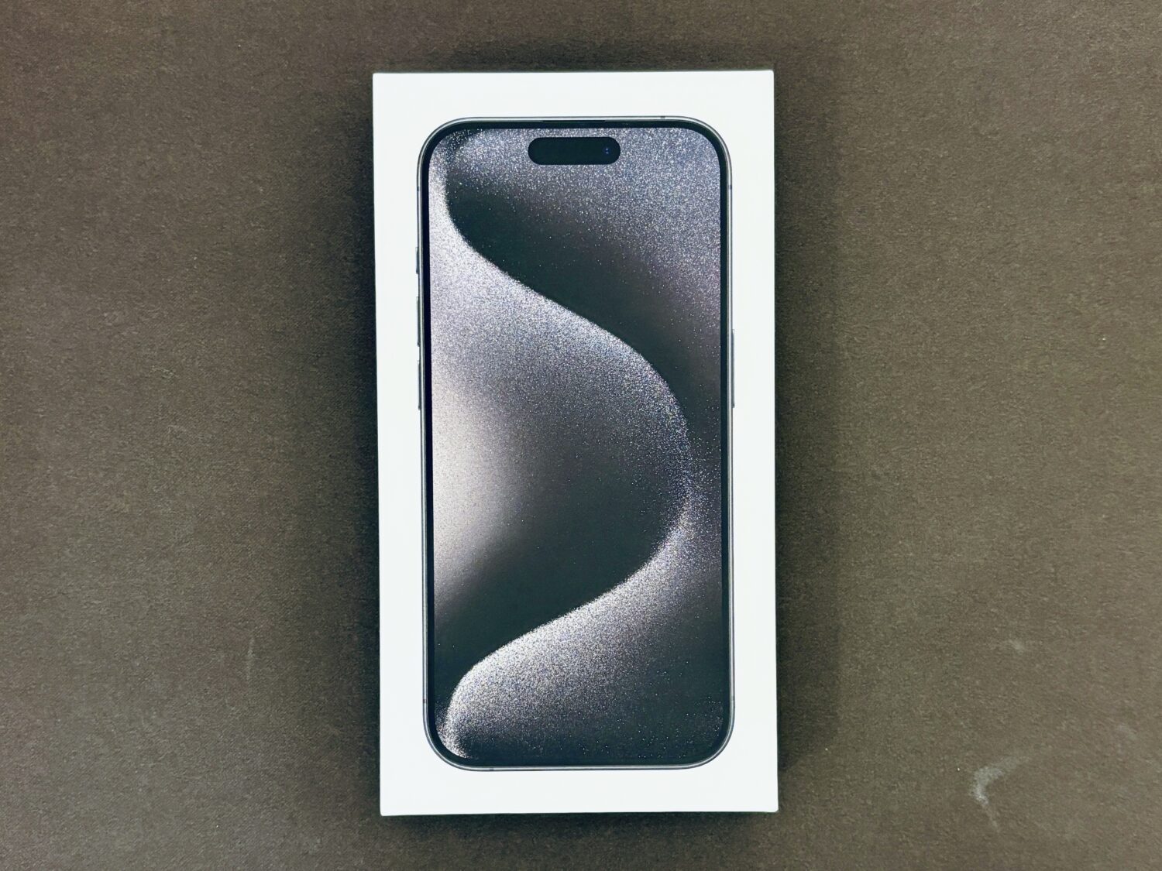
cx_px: 581
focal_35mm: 26
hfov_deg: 67.3
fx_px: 873
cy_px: 436
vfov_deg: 53.1
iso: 250
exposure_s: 1/60
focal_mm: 5.96
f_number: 1.6
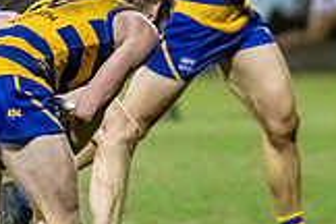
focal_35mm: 1185
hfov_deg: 1.7
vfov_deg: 1.2
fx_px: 11059
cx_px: -92
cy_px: 13
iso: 10000
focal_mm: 210
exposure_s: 1/1250
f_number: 2.8
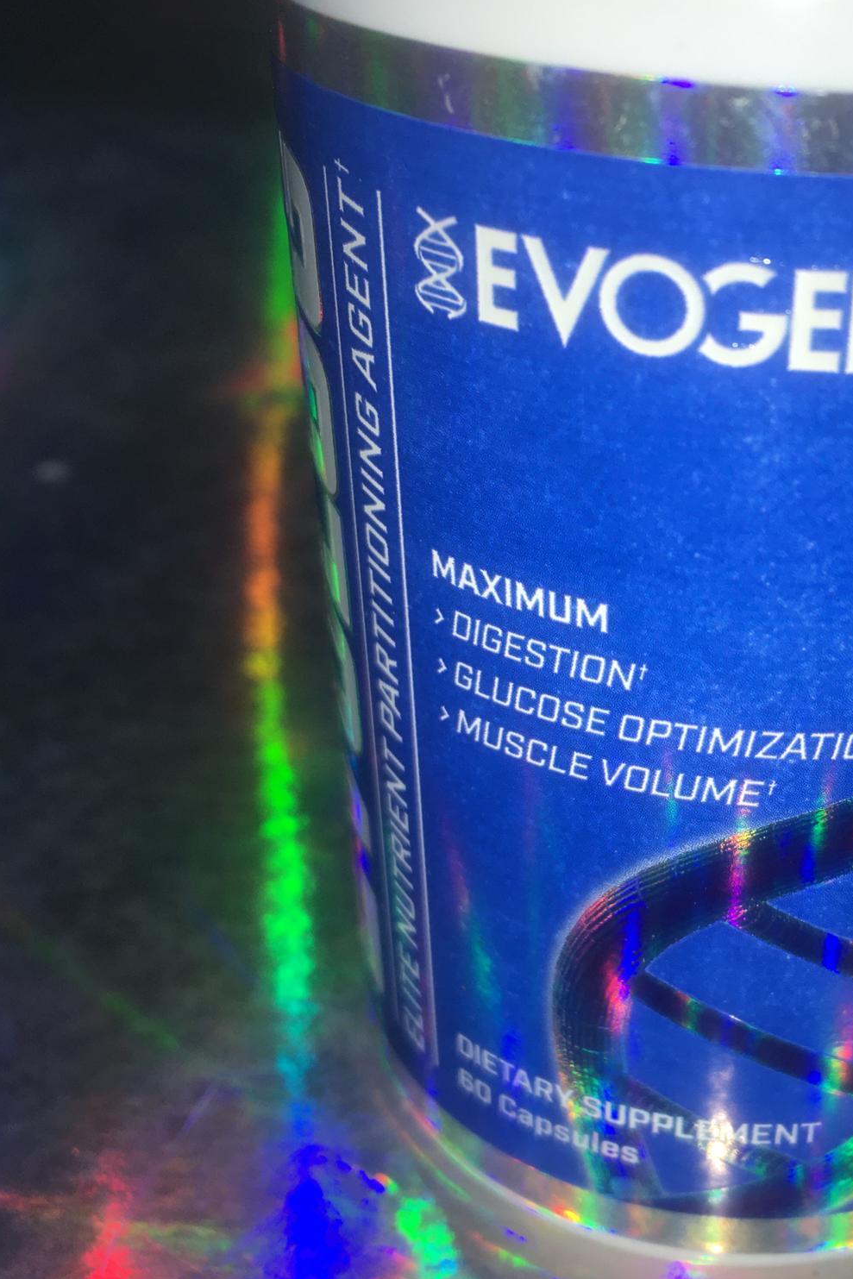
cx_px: 714
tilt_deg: -32.3
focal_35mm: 41
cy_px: 649
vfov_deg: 47.4
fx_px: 1457
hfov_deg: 31.6
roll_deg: -2.3
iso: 25
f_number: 2.2
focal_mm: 4.15
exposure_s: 1/267
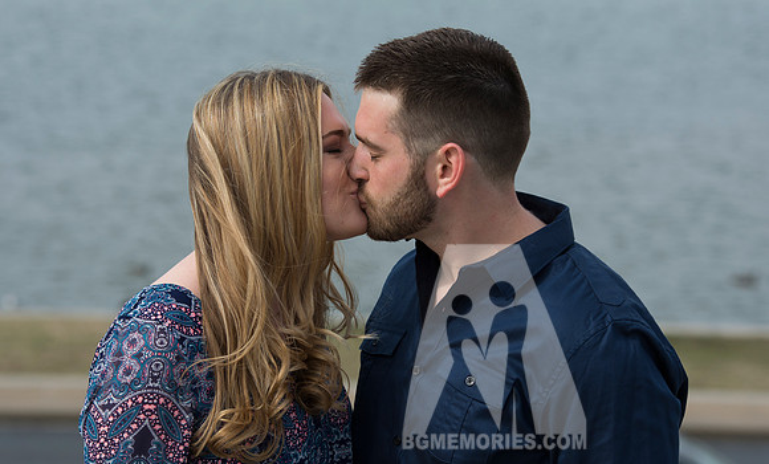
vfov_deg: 9.5
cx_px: 367
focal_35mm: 135
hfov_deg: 15.6
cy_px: 268
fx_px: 2800
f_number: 5.6
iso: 160
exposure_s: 1/800
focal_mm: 105
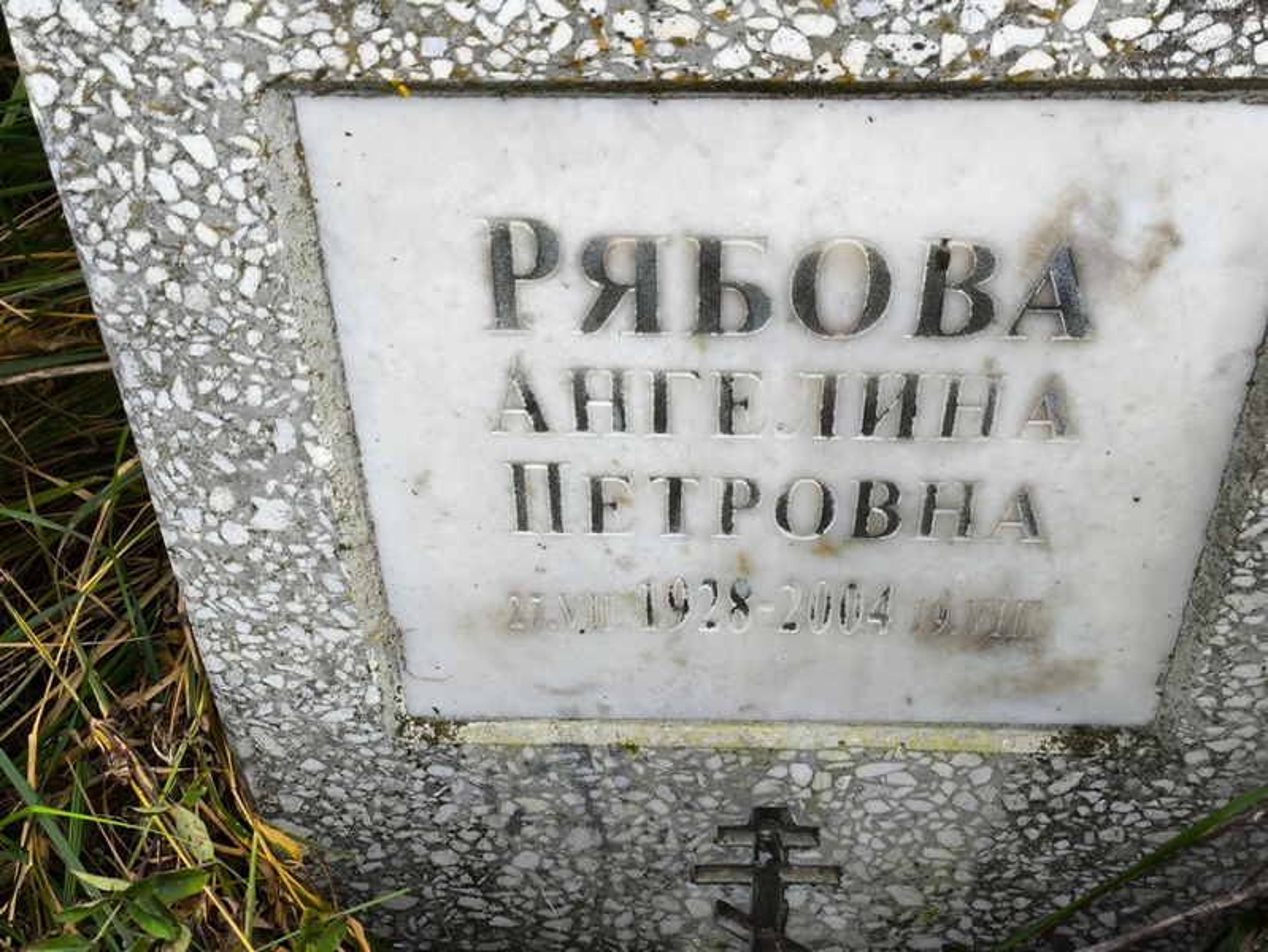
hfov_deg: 38.2
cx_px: 634
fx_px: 1832
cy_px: 476
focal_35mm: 50
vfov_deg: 29.1
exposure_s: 1/120
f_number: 1.7
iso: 64
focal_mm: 4.71
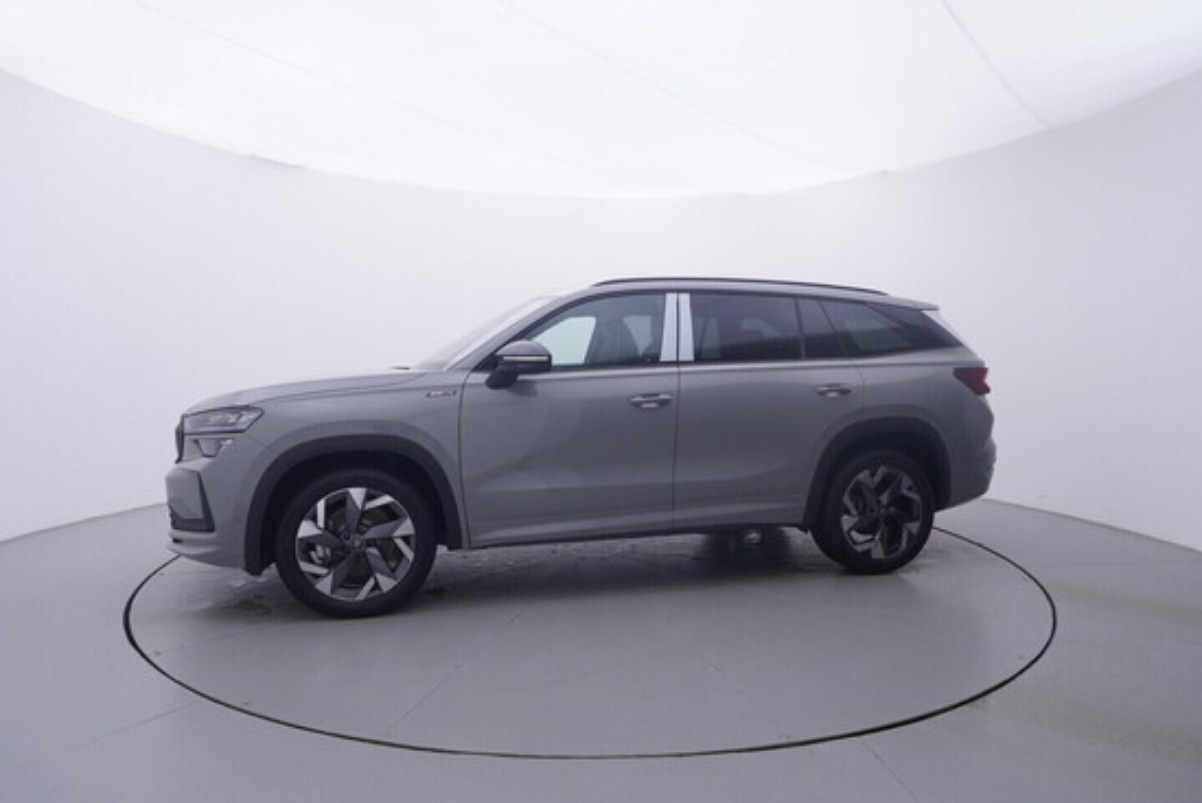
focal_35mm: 22
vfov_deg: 56.2
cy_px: 402
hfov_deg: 77.3
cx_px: 601
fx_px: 752
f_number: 5
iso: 200
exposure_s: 1/80
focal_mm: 15
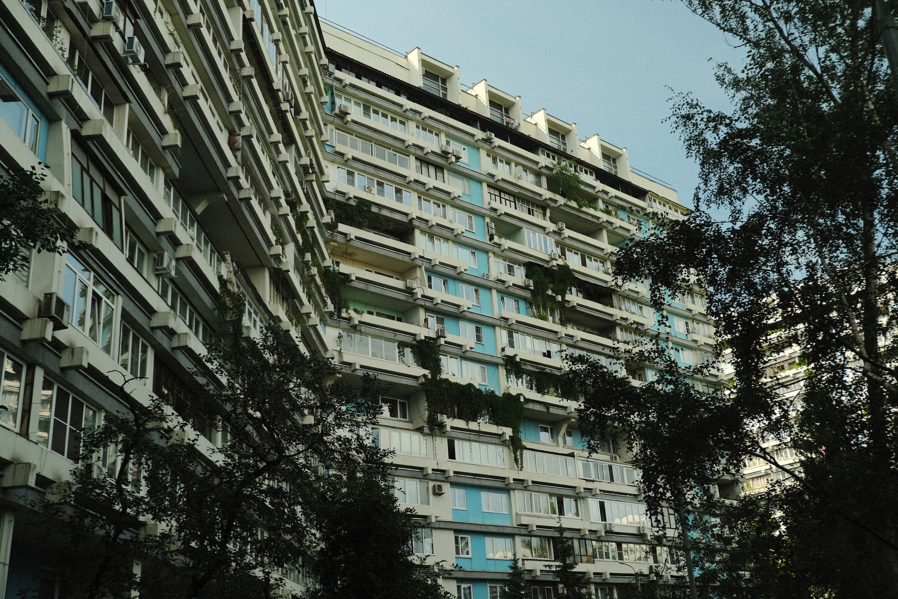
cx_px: 449
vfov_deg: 36.9
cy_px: 300
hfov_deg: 53.1
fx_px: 898
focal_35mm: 36
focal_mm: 24.3
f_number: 3.2
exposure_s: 1/680
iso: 400
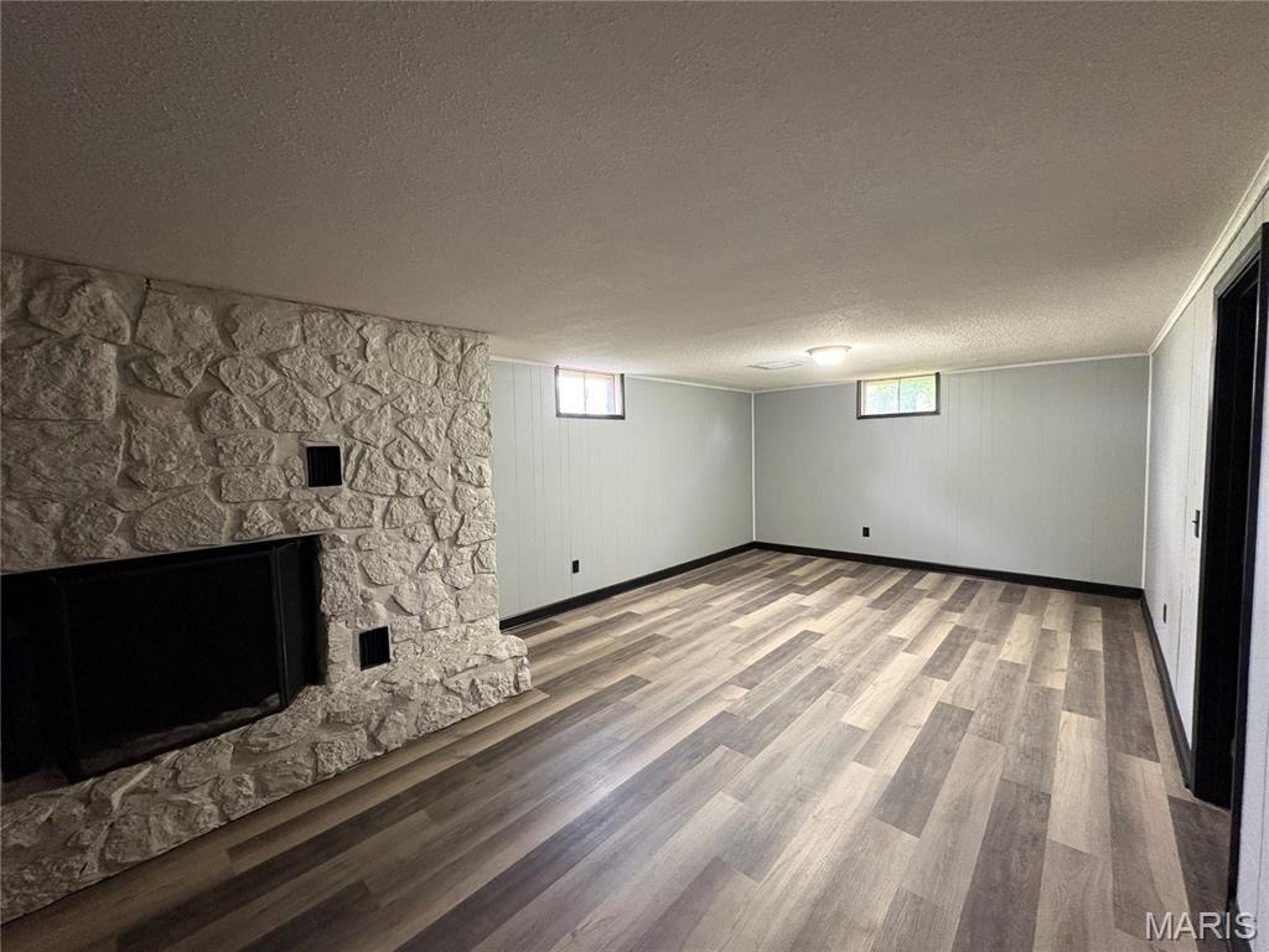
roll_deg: +0.8
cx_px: 634
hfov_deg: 102.1
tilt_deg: -3.2
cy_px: 476
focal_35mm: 14
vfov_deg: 85.7
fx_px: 513
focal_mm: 2.22
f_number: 2.2
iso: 640
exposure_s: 1/60
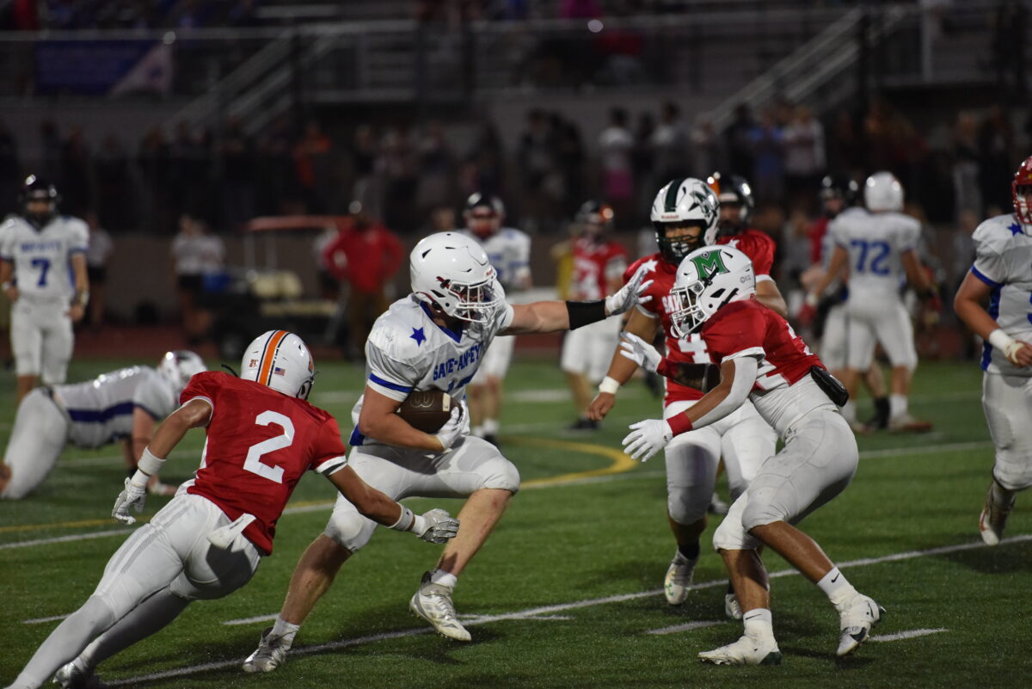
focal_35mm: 200
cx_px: 516
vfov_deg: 6.9
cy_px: 344
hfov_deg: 10.3
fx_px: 5735
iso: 5600
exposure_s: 1/2500
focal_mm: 200
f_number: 2.8
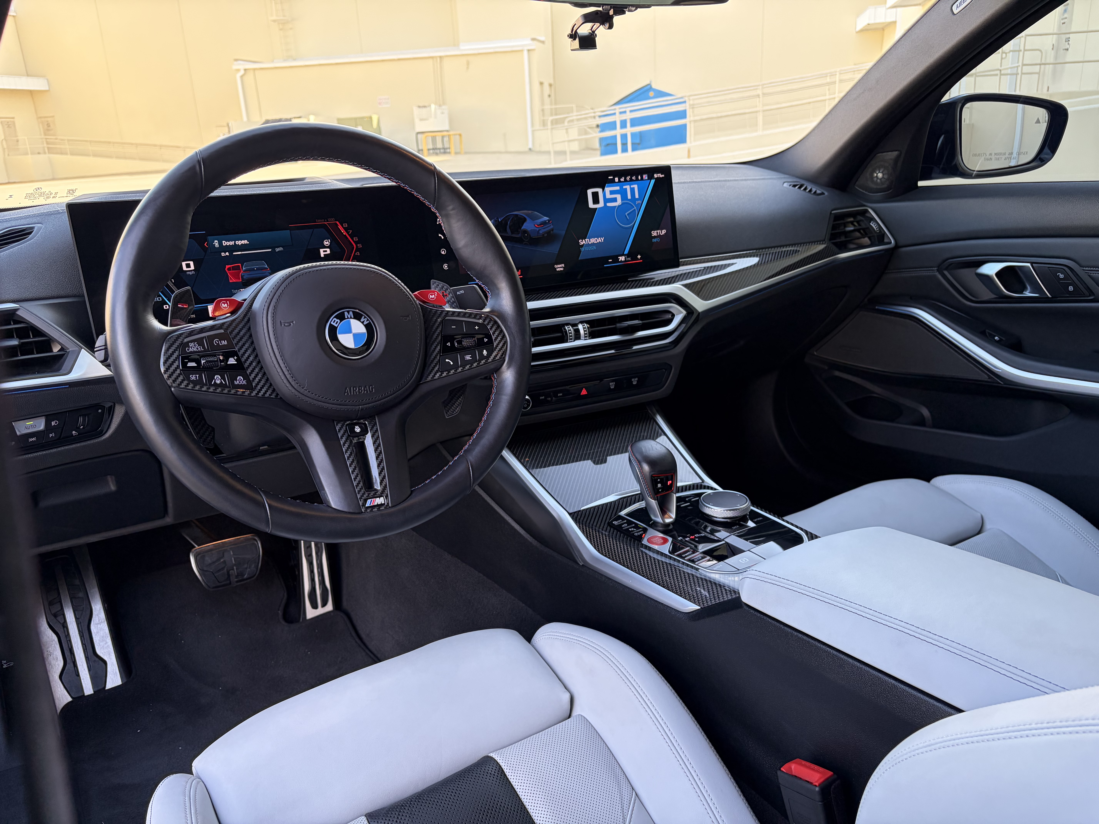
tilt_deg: -17.7
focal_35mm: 26
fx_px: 825
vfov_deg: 53.1
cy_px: 412
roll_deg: +3.1
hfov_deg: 67.3
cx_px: 550
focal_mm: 5.96
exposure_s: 1/209
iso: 125
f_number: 1.6
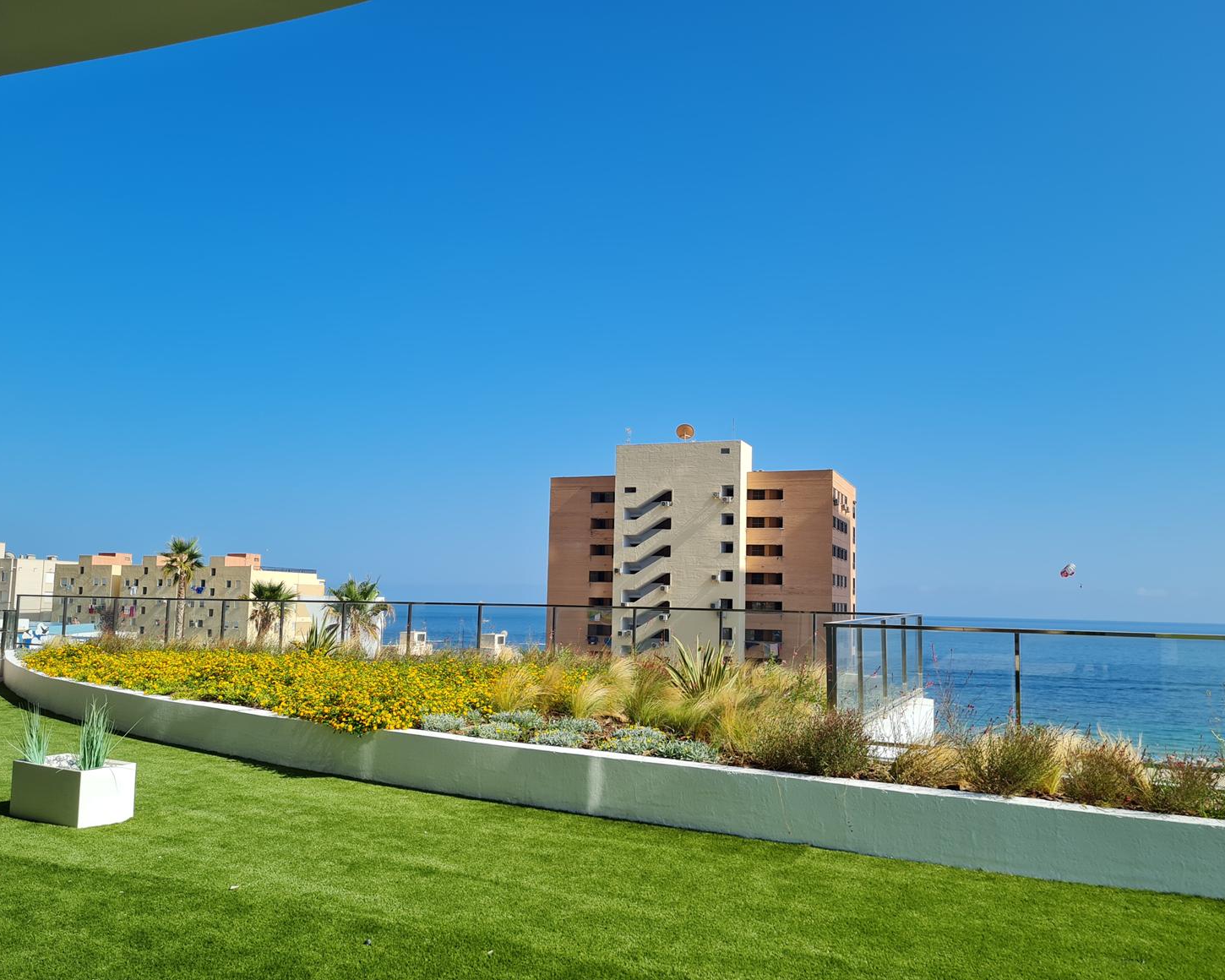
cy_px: 506
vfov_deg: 51.5
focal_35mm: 28
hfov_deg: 62.2
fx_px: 1015
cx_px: 630
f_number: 1.8
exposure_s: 1/2674
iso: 50
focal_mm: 5.4
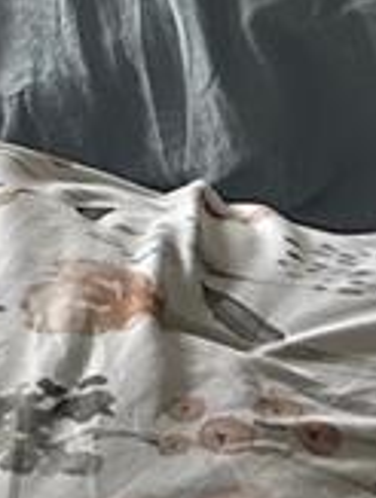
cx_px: -156
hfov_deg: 7.7
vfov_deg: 9.2
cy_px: -718
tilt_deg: -6.7
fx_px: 2755
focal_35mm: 191
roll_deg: +2.0
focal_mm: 5.7
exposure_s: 1/71
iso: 125
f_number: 1.5
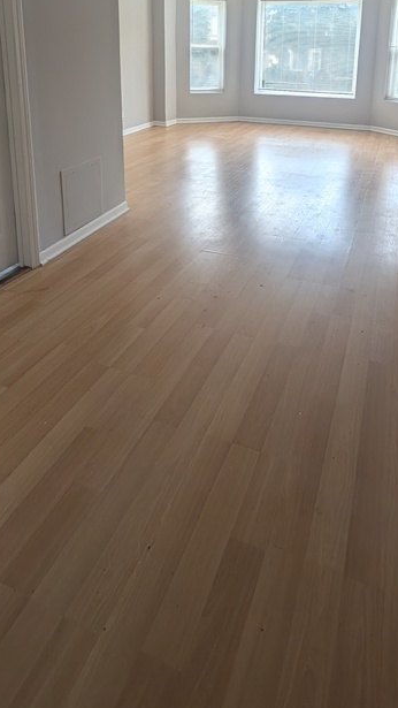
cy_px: 149
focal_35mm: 23
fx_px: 431
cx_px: 218
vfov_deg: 71.3
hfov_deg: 49.5
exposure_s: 1/149
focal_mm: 2.02
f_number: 1.7
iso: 55
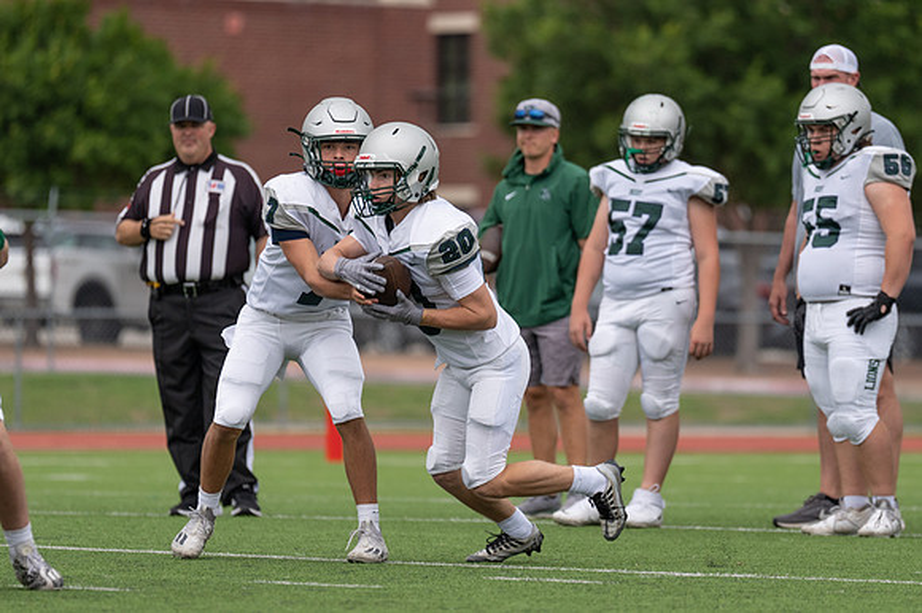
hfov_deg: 6.5
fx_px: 8159
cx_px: 507
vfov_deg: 4.3
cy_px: 309
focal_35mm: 319
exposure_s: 1/1250
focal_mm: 200
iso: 250
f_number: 2.8
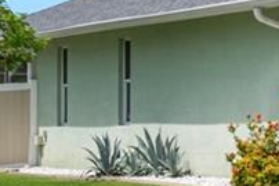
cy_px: 110
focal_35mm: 152
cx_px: 514
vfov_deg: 9.0
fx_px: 1179
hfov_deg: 12.3
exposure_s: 1/400
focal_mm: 20
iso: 100
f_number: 8
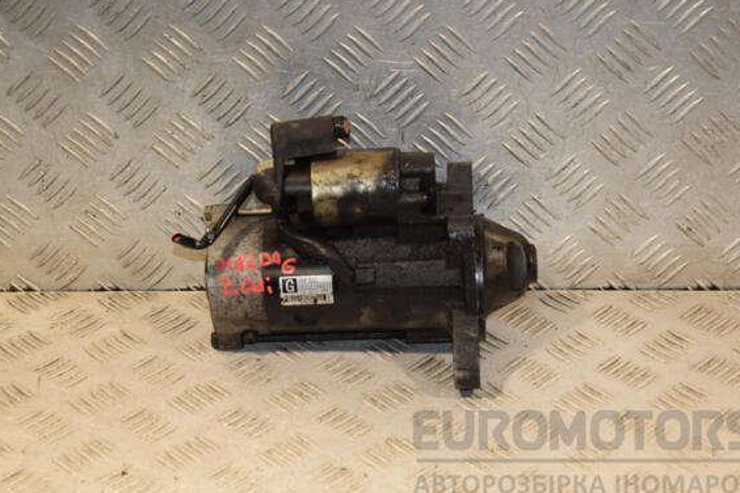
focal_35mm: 83
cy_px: 256
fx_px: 1706
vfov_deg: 16.5
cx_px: 388
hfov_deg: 24.5
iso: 800
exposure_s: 1/200
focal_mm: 52
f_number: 6.3
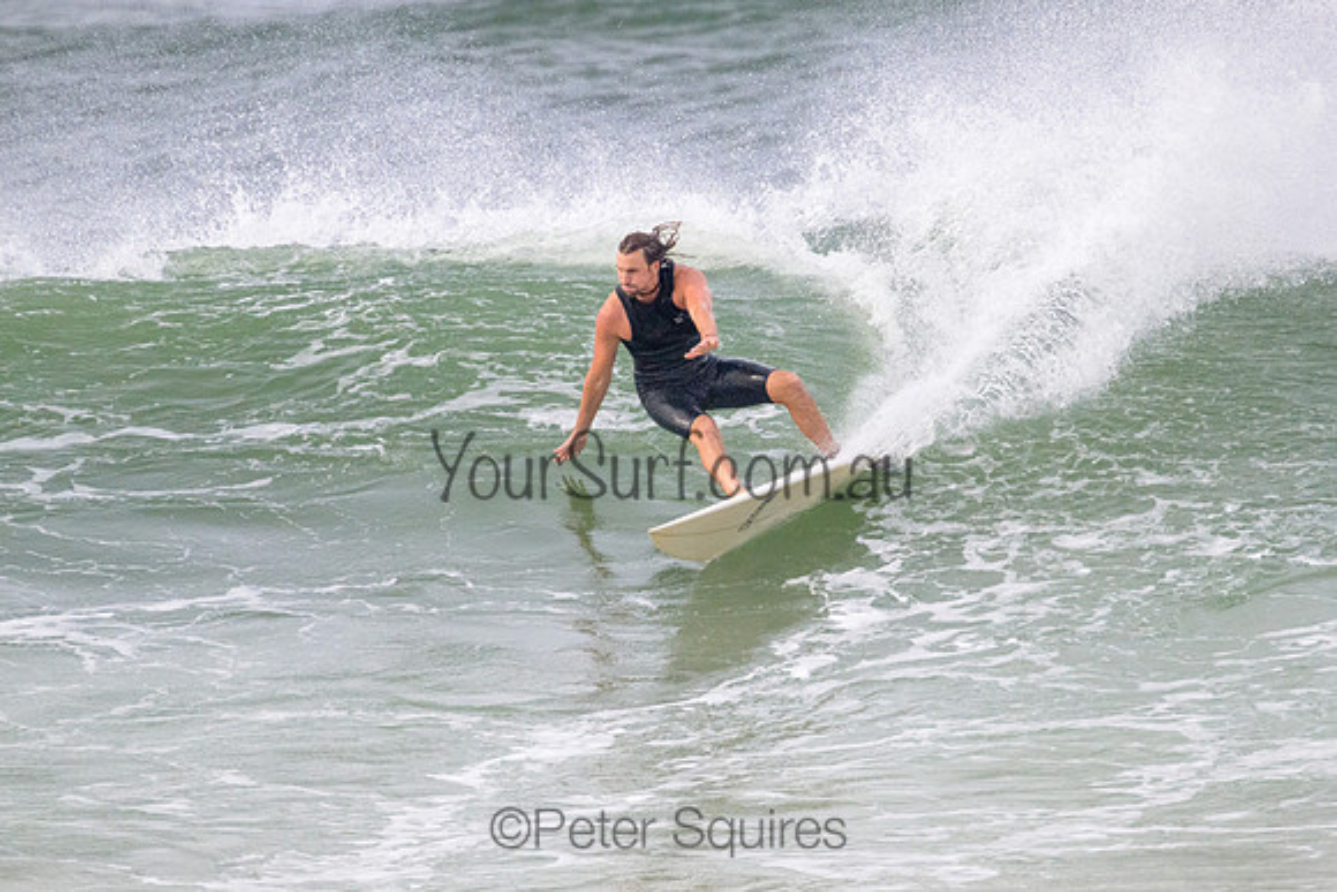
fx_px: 34618
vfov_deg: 1.5
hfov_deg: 2.2
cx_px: 751
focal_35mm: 932
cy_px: 477
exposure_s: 1/2000
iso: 4000
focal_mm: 800
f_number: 11
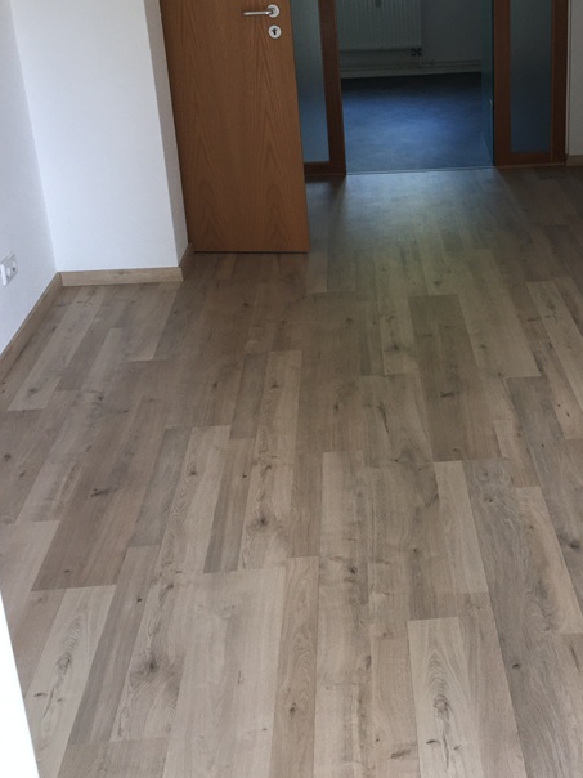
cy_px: 313
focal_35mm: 48
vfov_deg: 39.5
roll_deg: +1.1
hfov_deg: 29.7
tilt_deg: -22.9
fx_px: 1078
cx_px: 444
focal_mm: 4.15
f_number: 2.2
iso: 25
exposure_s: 1/36
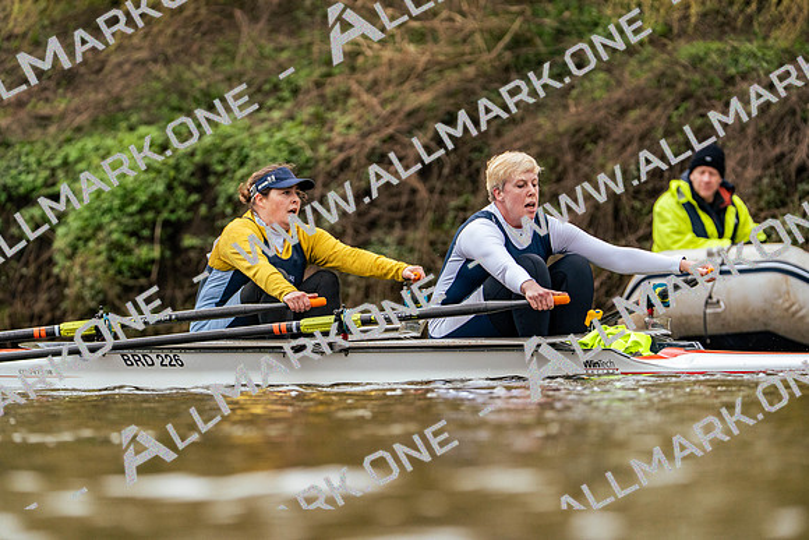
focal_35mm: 374
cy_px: 270
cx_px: 404
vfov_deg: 3.7
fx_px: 8406
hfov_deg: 5.5
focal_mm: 374
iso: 2000
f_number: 6.3
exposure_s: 1/2000
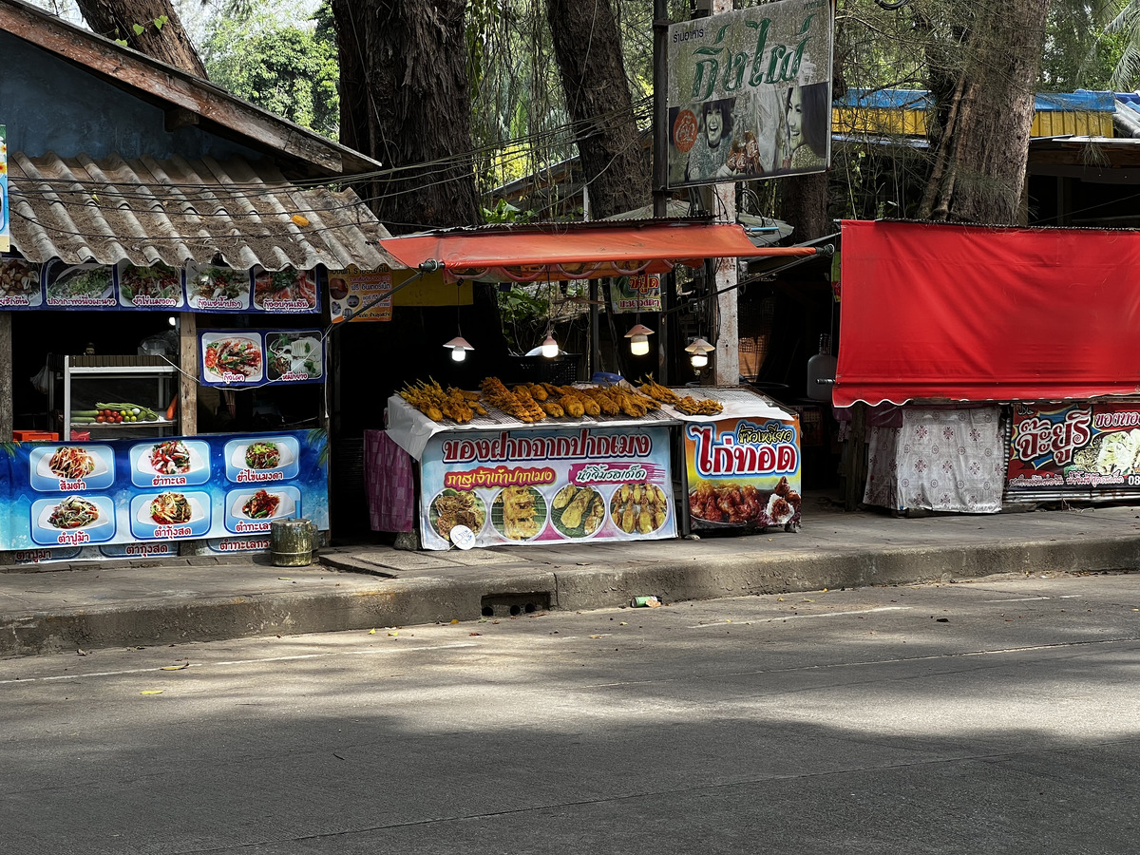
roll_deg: +0.8
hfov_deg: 25.3
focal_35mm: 77
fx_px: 2536
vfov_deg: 19.1
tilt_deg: -2.1
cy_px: 428
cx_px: 570
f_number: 2.8
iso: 32
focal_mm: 9
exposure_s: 1/112
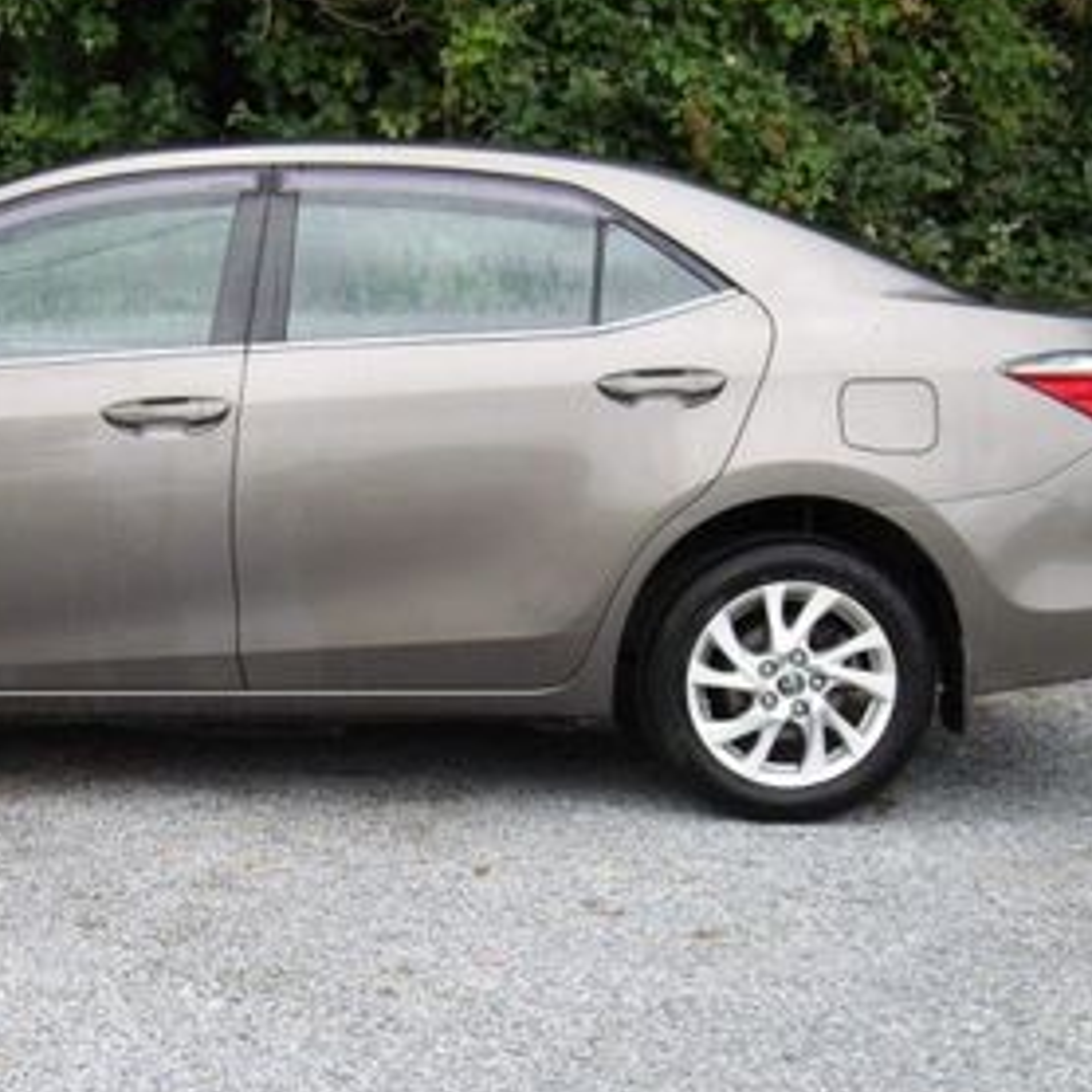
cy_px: 762
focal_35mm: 80
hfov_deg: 21.4
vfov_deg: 21.5
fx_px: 2855
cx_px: 204
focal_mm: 7.6
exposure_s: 1/258
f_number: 3.7
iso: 100
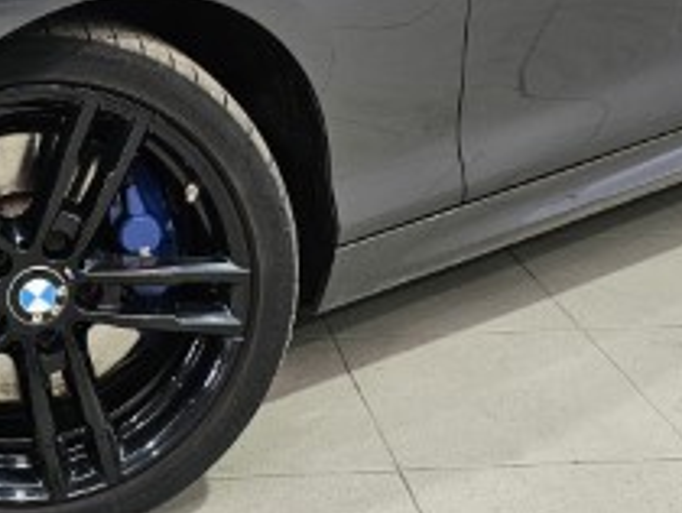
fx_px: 1381
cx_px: 149
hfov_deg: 27.3
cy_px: 32
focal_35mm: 70
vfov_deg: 20.5
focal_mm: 6.3
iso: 200
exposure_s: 1/180
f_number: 1.7
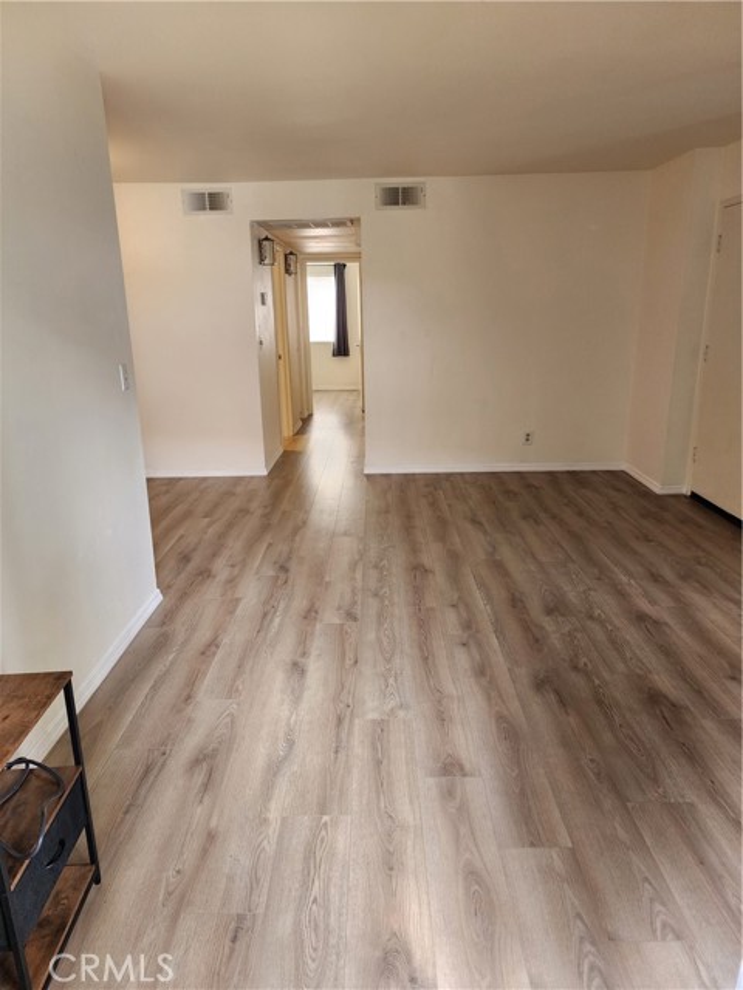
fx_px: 658
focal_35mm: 23
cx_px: 372
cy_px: 495
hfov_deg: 58.9
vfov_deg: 73.9
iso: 320
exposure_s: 1/120
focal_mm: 6.4
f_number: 1.8
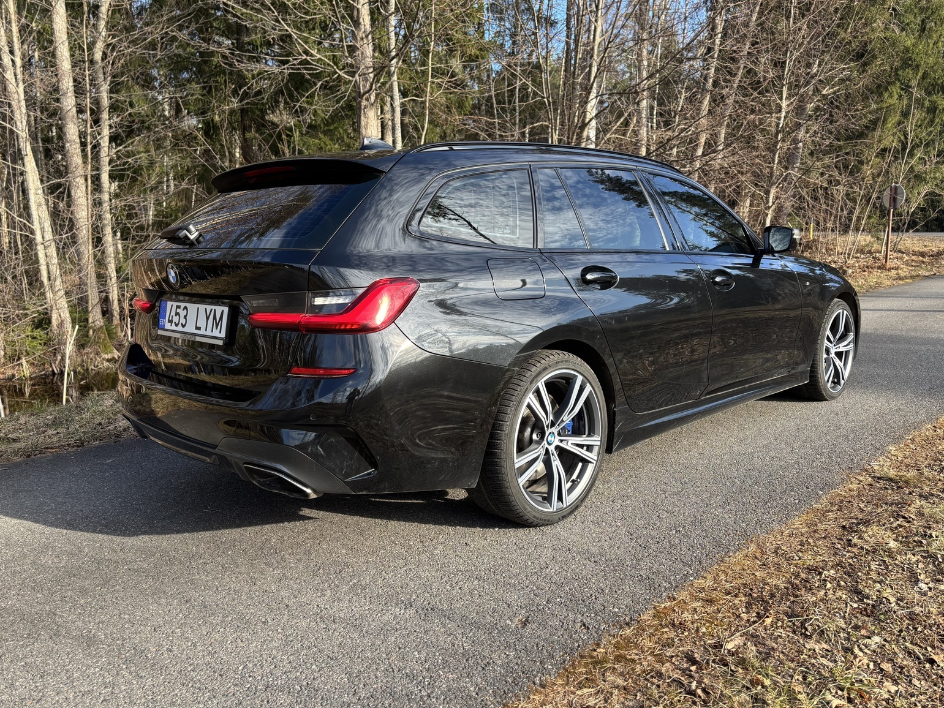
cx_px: 455
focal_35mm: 27
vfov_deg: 51.4
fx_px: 736
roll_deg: -0.8
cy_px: 358
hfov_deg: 65.3
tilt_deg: -8.5
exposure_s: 1/581
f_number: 1.6
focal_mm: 5.96
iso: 50
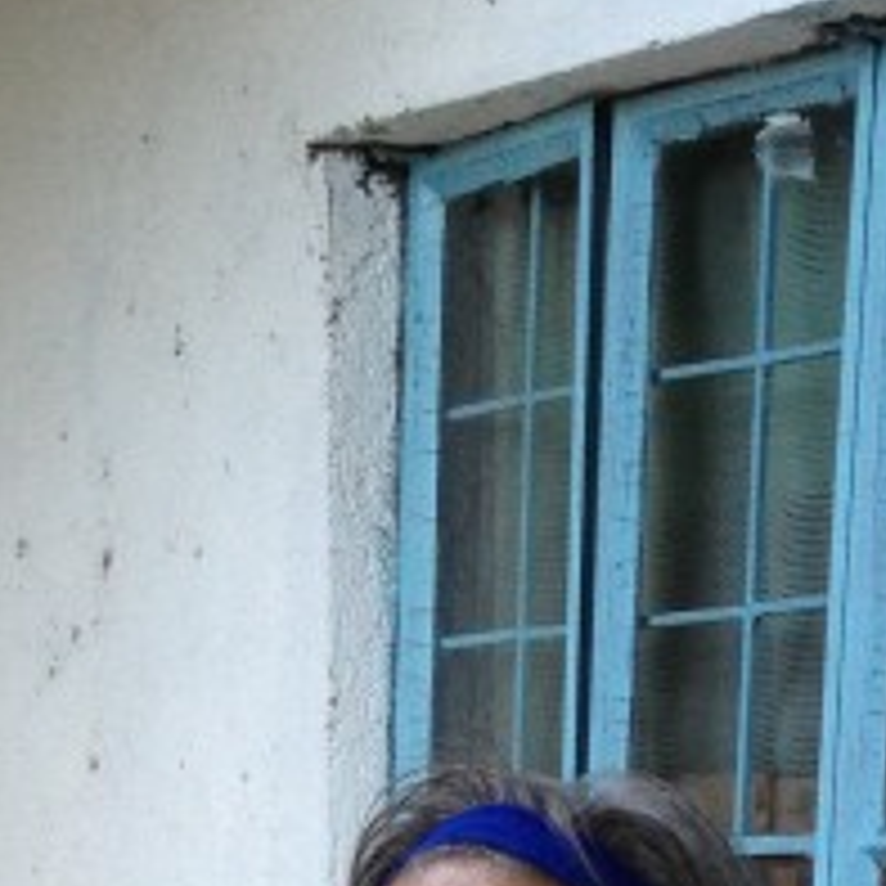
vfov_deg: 9.5
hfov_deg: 10.8
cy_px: 2244
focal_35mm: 161
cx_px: 679
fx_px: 4662
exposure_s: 1/60
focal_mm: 4.28
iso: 50
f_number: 2.4
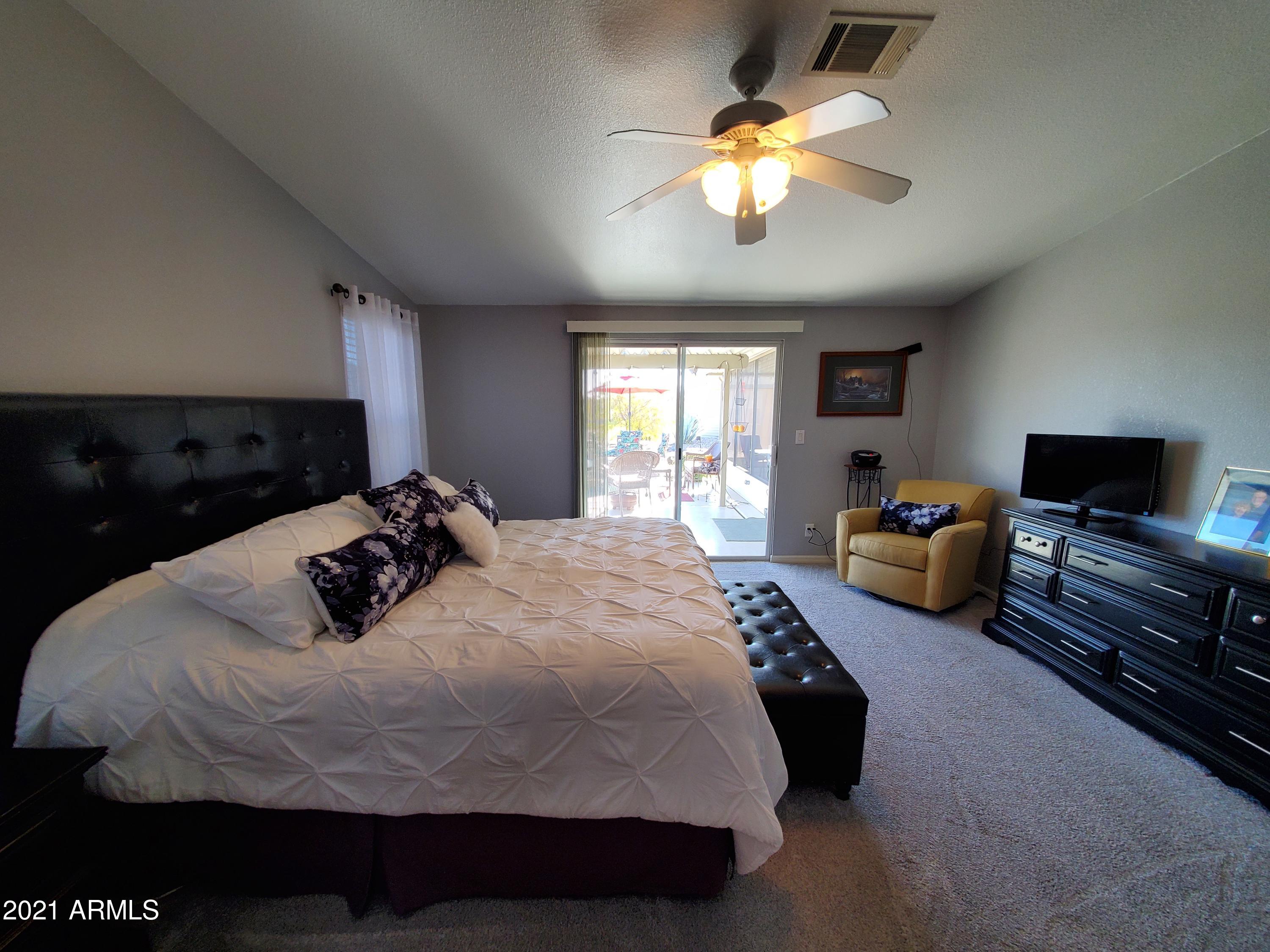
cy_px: 476
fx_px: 477
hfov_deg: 106.2
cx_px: 635
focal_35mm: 13
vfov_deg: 89.9
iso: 100
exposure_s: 1/59
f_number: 2.2
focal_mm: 1.8
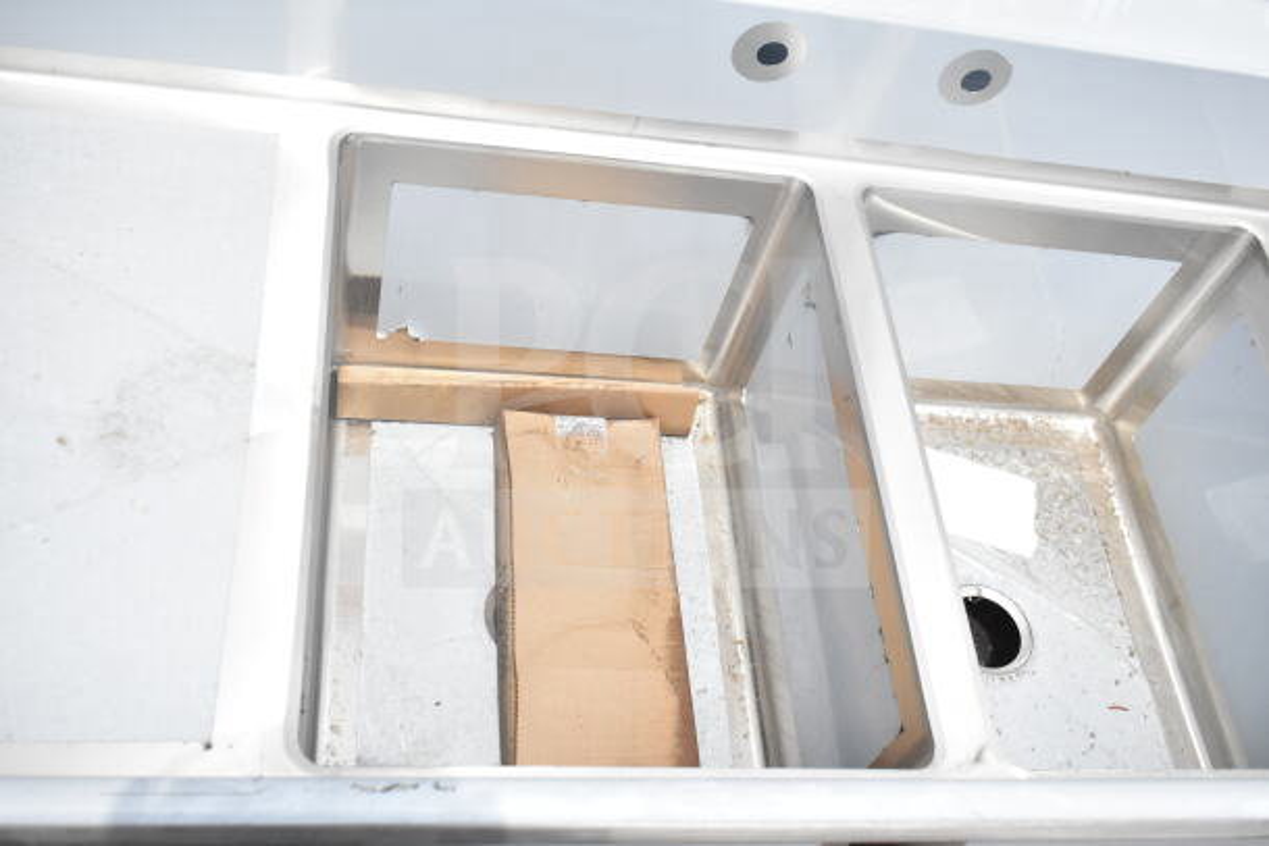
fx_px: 1322
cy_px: 423
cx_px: 634
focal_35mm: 38
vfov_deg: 35.5
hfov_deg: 51.3
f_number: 5.6
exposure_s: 1/4000
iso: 1600
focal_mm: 25
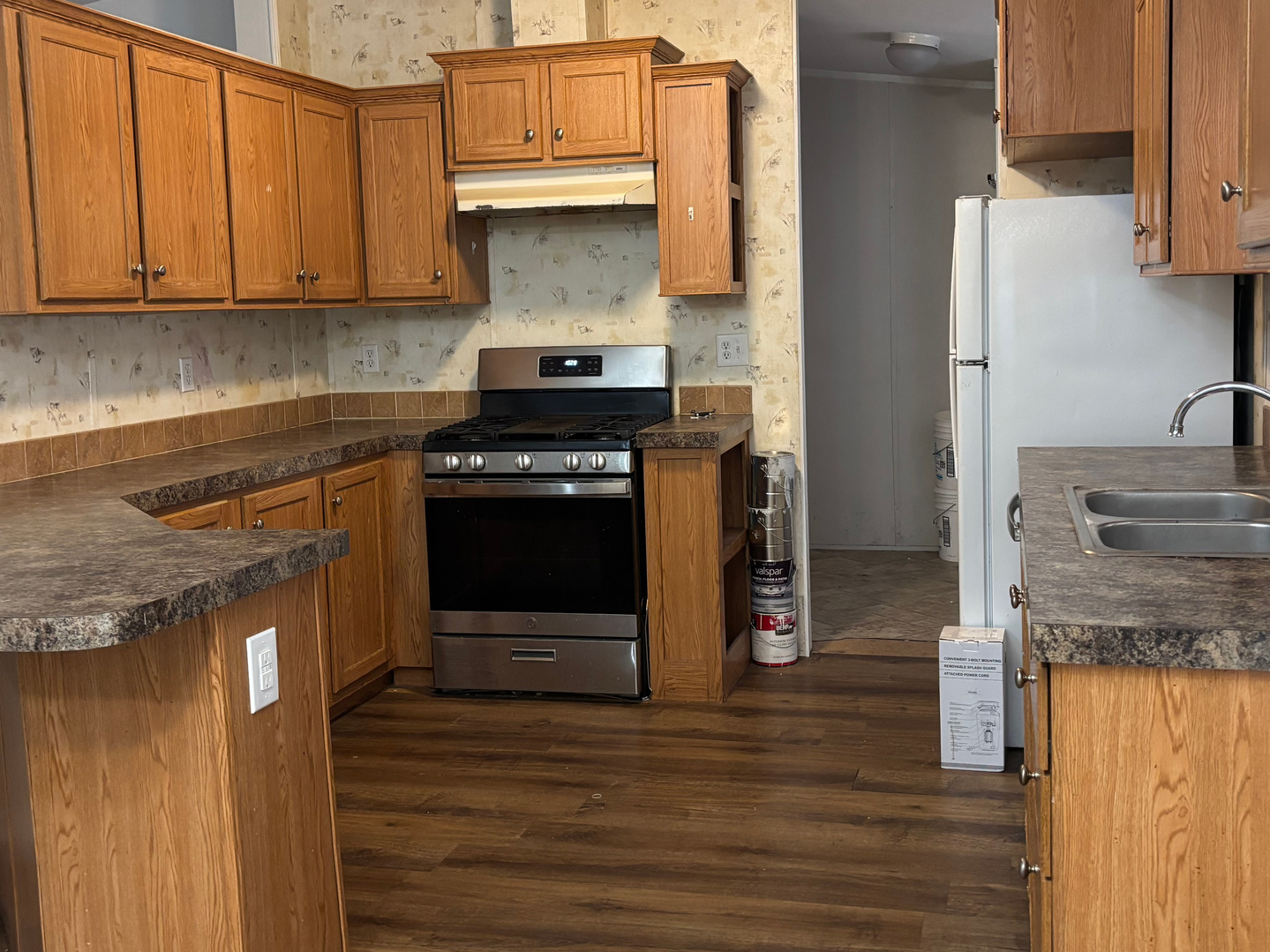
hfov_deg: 50.1
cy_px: 406
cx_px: 661
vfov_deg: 38.6
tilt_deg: -4.8
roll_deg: +1.9
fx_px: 1357
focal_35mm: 37
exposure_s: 1/40
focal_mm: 5.96
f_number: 1.6
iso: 400
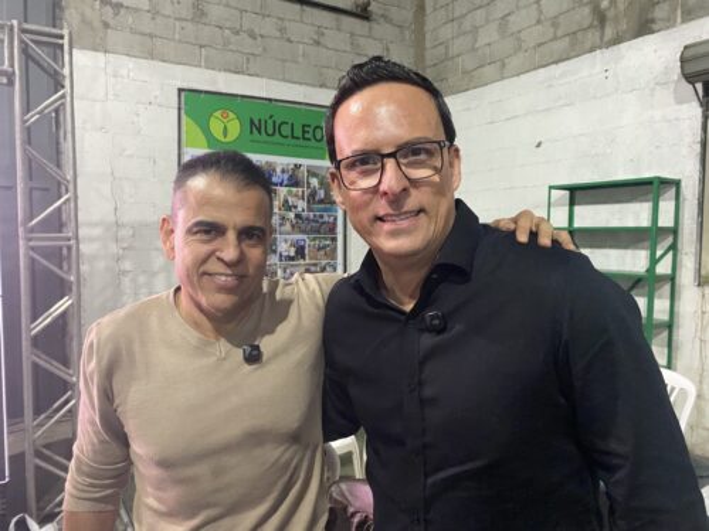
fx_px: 533
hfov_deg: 67.3
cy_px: 266
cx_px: 354
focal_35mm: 26
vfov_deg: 53.1
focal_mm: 4.25
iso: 640
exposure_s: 1/30
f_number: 1.8
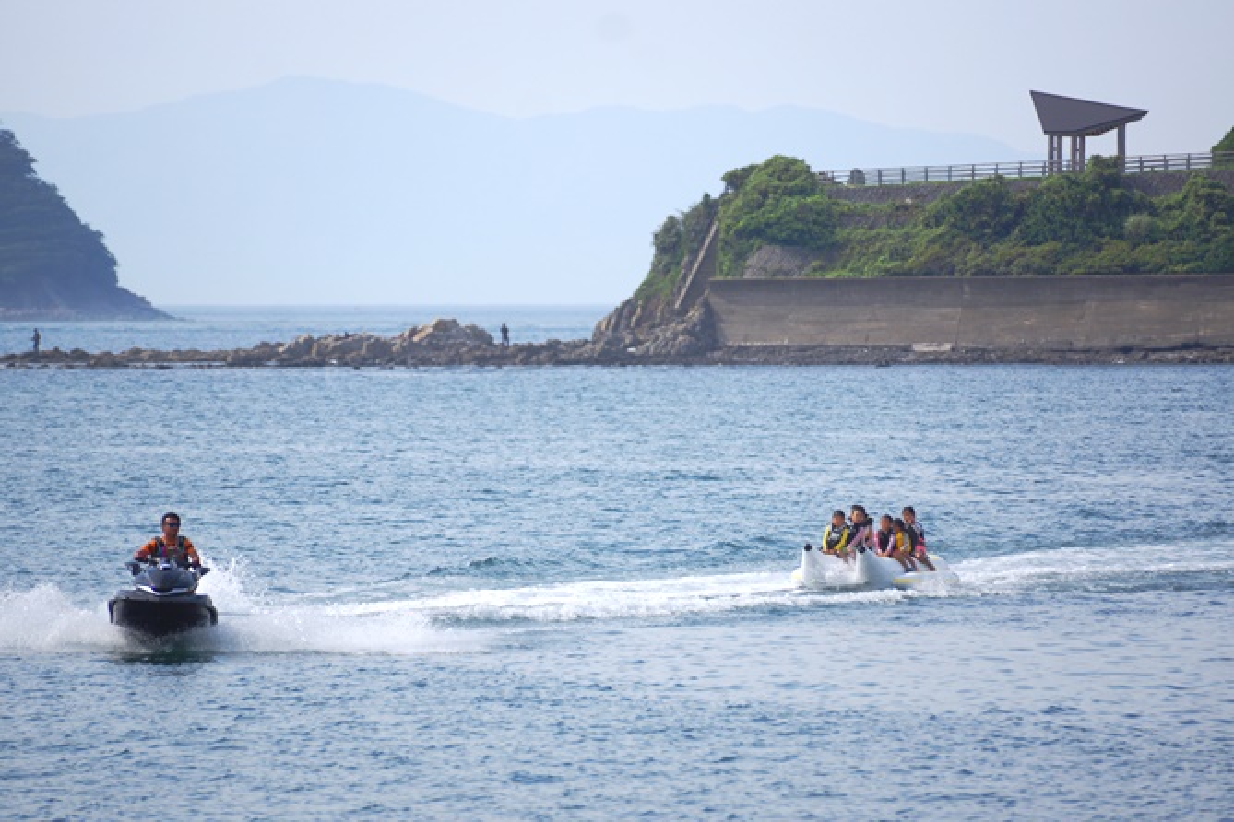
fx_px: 11825
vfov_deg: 4.0
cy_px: 411
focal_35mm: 345
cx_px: 617
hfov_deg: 6.0
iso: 64
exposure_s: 1/800
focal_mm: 230
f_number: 5.6
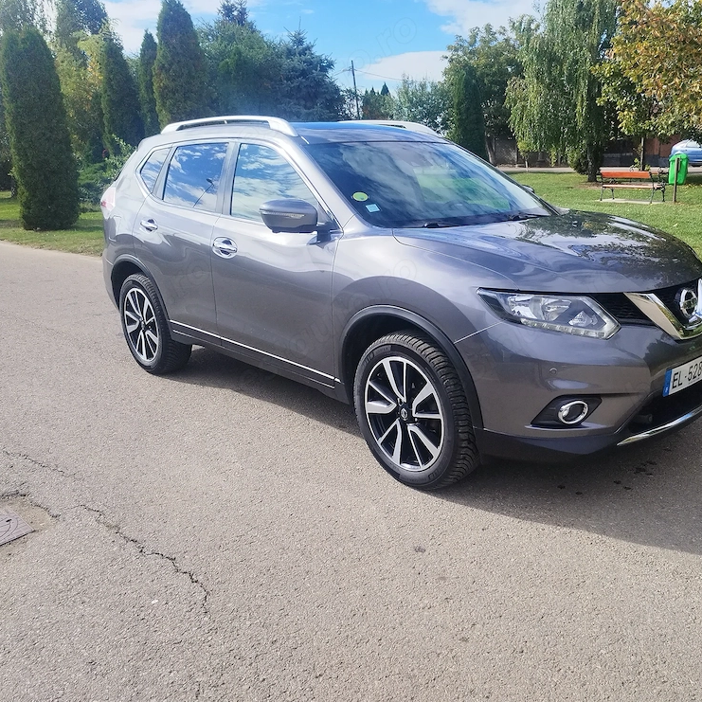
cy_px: 353
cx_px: 438
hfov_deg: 52.0
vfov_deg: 52.5
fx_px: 711
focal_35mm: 31
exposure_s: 1/1283
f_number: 1.8
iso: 100
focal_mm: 6.24
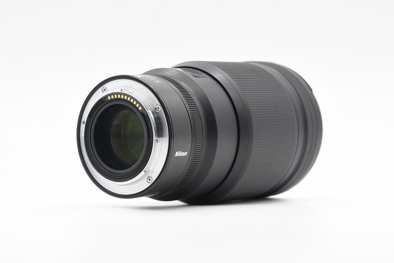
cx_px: 197
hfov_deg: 17.1
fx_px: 1313
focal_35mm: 120
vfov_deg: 11.4
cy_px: 132
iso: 1000
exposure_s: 1/100
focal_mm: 80
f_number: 9
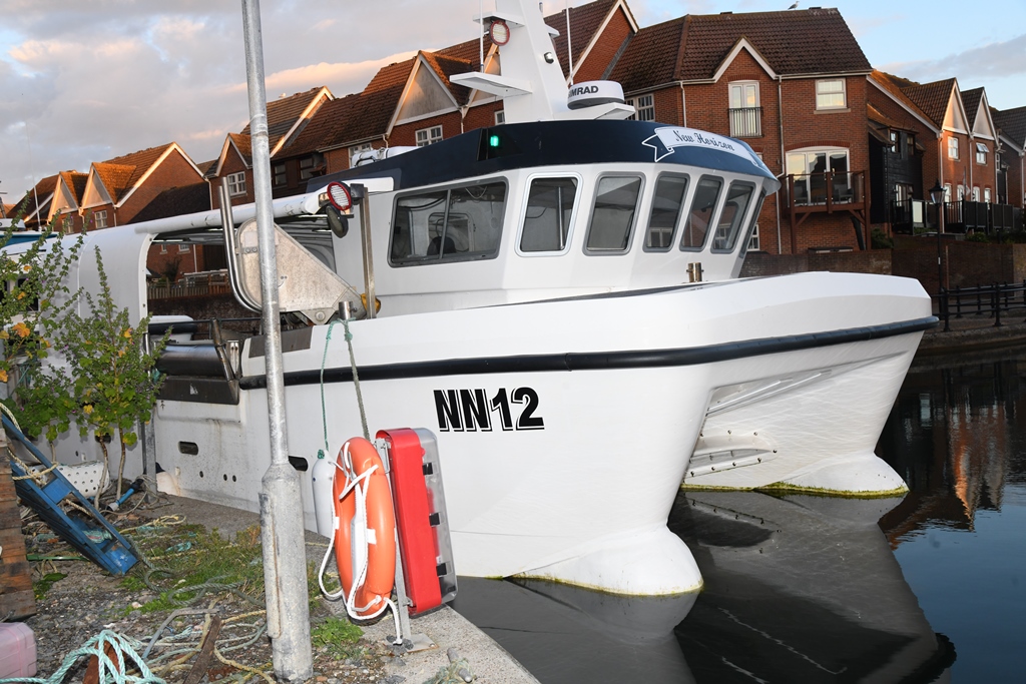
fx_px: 998
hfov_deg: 54.4
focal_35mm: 35
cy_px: 342
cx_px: 513
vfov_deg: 37.9
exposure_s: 1/125
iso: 800
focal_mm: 35
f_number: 9
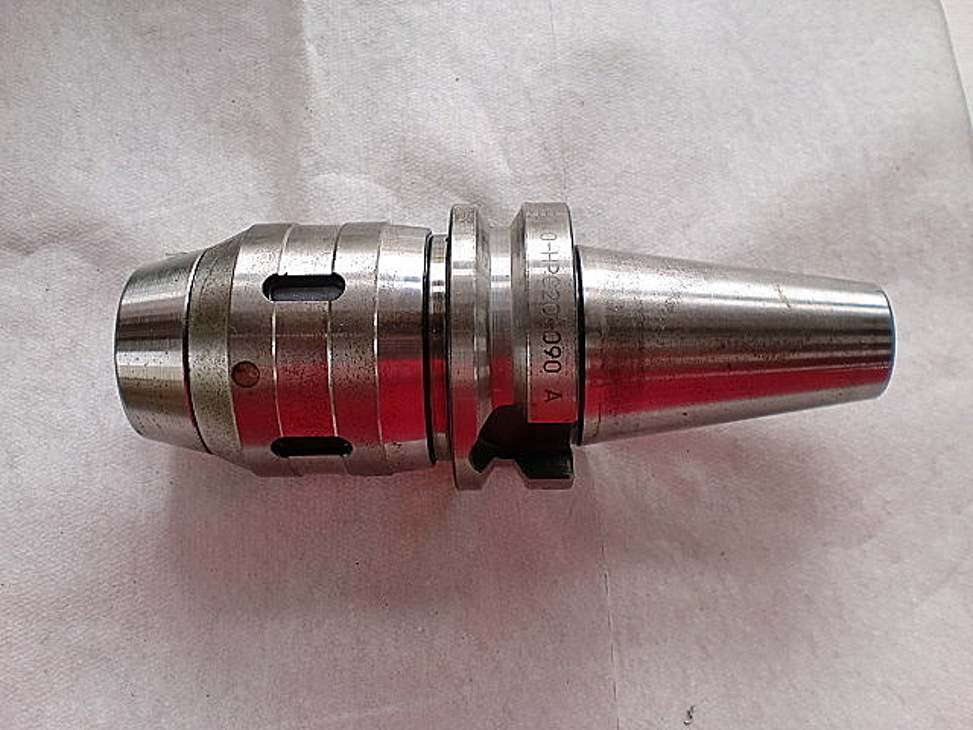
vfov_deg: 40.7
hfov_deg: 52.6
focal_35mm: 35
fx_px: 984
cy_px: 365
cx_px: 486
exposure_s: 1/60
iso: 80
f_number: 3.1
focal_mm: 6.3
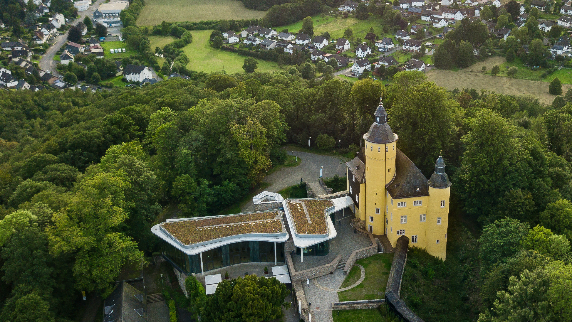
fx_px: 652
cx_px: 350
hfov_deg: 47.0
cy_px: 142
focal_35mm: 43
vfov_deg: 27.7
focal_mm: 4.7
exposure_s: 1/240
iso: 100
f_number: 2.2
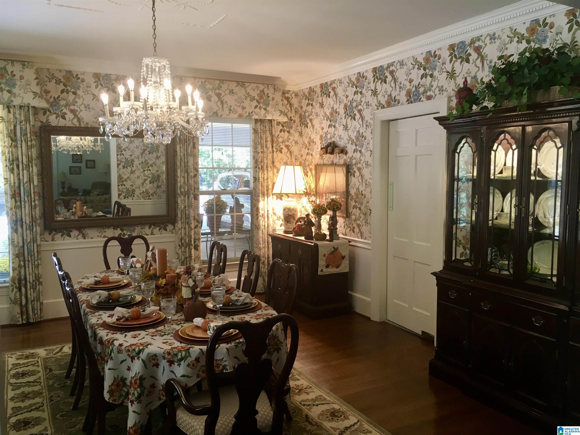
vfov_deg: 48.2
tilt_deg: -5.0
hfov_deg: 61.7
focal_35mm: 29
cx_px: 290
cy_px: 218
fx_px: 486
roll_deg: +0.3
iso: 64
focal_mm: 4.15
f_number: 2.2
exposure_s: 1/30
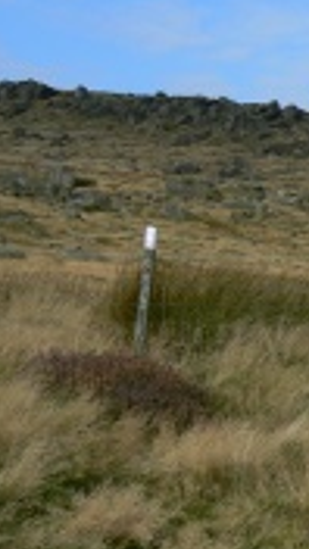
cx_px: 540
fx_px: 1398
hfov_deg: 11.7
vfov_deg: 22.2
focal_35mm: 96
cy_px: 315
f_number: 7.1
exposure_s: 1/400
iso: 80
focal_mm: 6
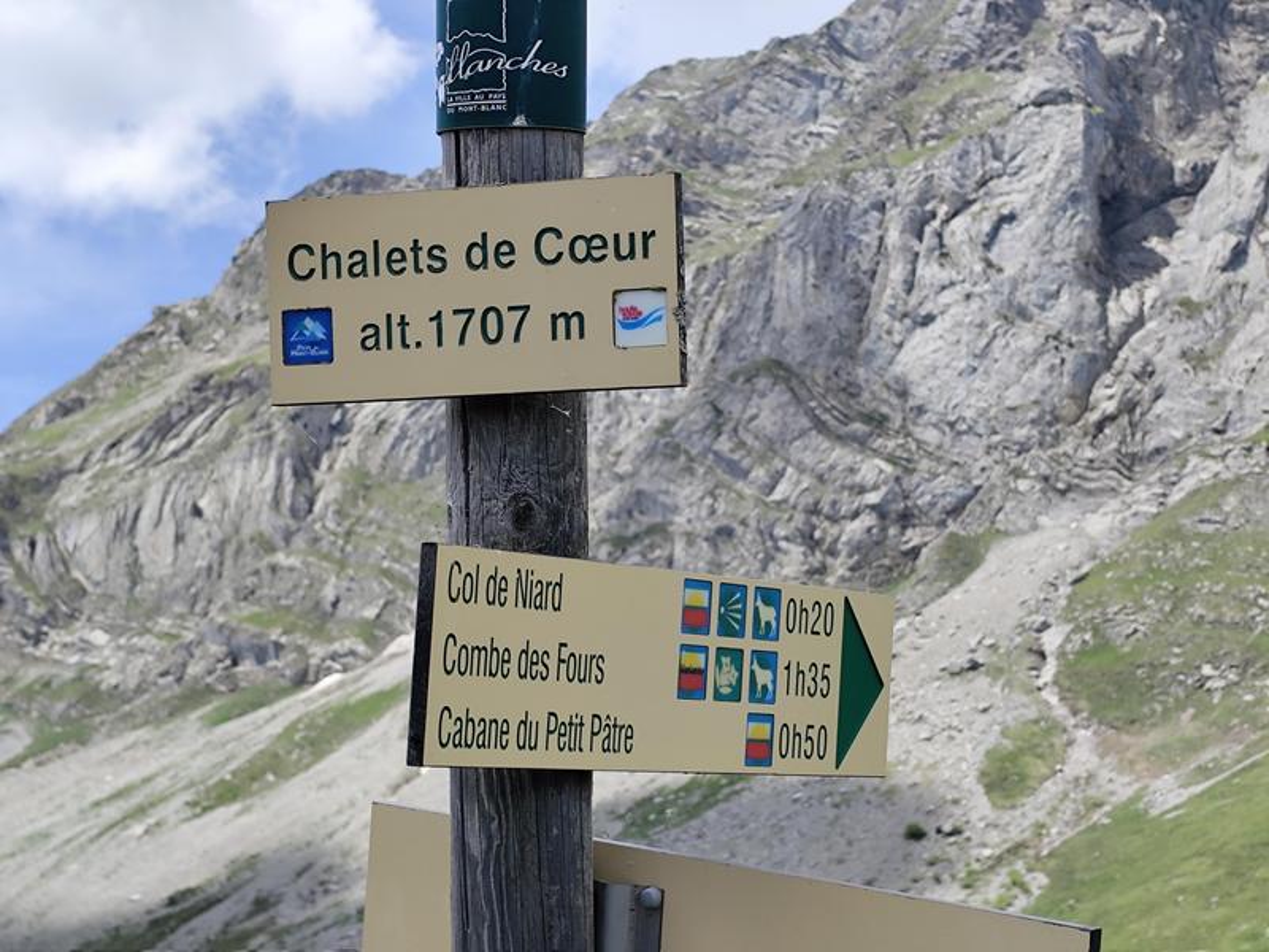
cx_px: 634
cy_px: 476
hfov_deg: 21.1
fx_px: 3409
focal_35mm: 93
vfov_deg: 15.9
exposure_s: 1/982
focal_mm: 6.19
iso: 50
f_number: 1.65
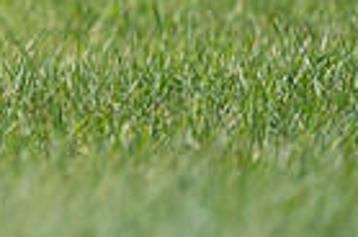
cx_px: -381
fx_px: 24923
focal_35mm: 2512
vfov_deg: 0.5
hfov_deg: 0.8
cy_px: -130
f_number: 6.3
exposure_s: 1/4000
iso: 800
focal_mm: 600
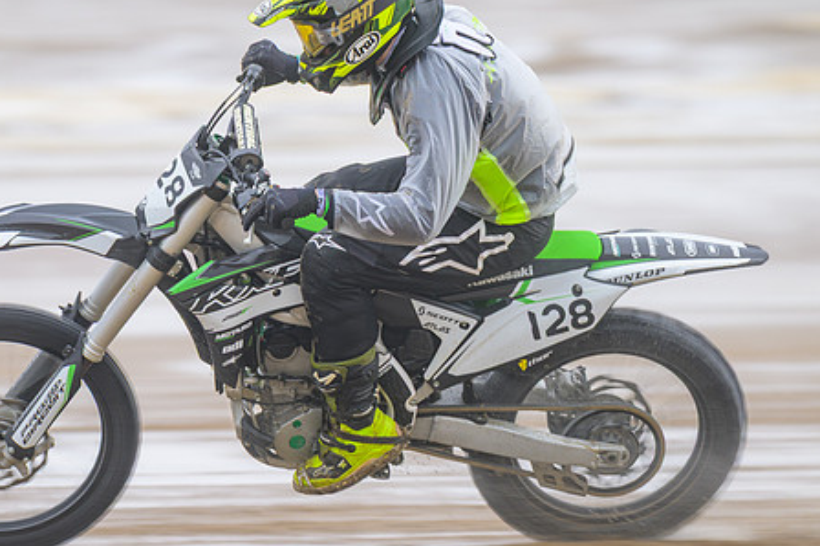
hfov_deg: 4.9
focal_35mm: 418
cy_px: 230
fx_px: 9514
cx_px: 289
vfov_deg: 3.3
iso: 125
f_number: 4
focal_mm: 200
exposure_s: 1/250
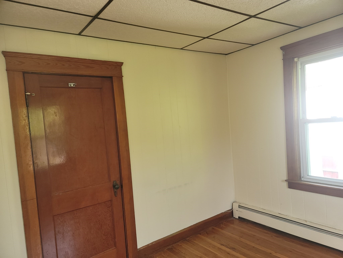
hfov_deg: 69.4
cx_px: 172
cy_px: 129
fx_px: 248
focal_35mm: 25
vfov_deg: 54.9
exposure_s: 1/60
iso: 80
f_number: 1.8
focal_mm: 7
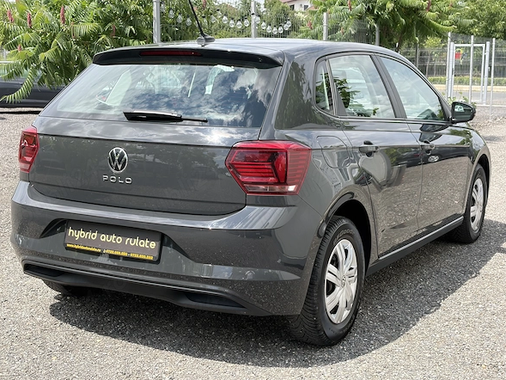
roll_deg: -0.2
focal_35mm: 53
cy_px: 193
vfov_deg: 27.5
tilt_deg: -9.4
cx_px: 253
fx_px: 775
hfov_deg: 36.2
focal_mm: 5.96
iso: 32
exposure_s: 1/1218
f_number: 1.6
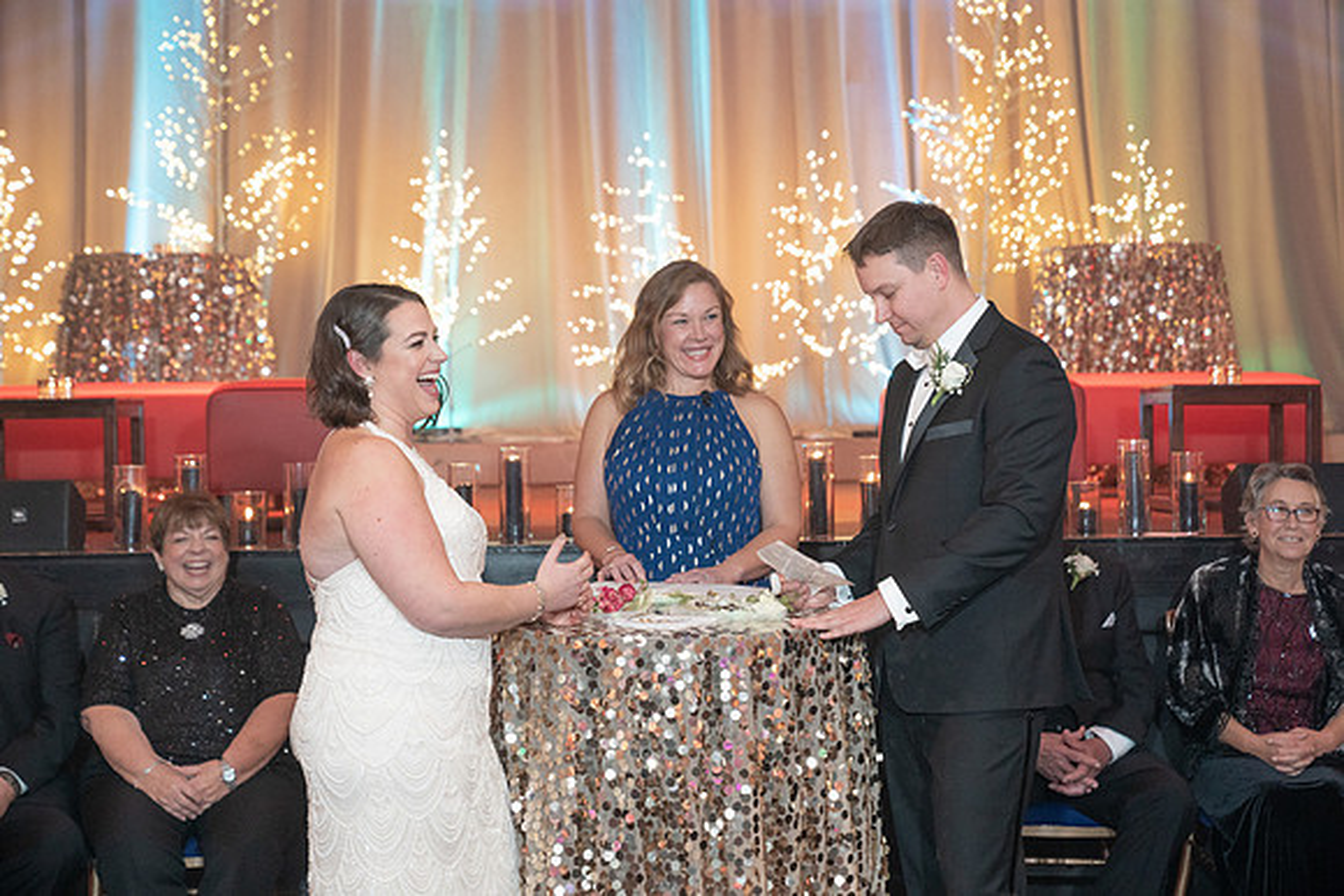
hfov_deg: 28.8
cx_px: 672
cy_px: 448
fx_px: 2614
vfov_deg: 19.5
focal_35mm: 70
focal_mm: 70
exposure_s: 1/125
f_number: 4
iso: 4000
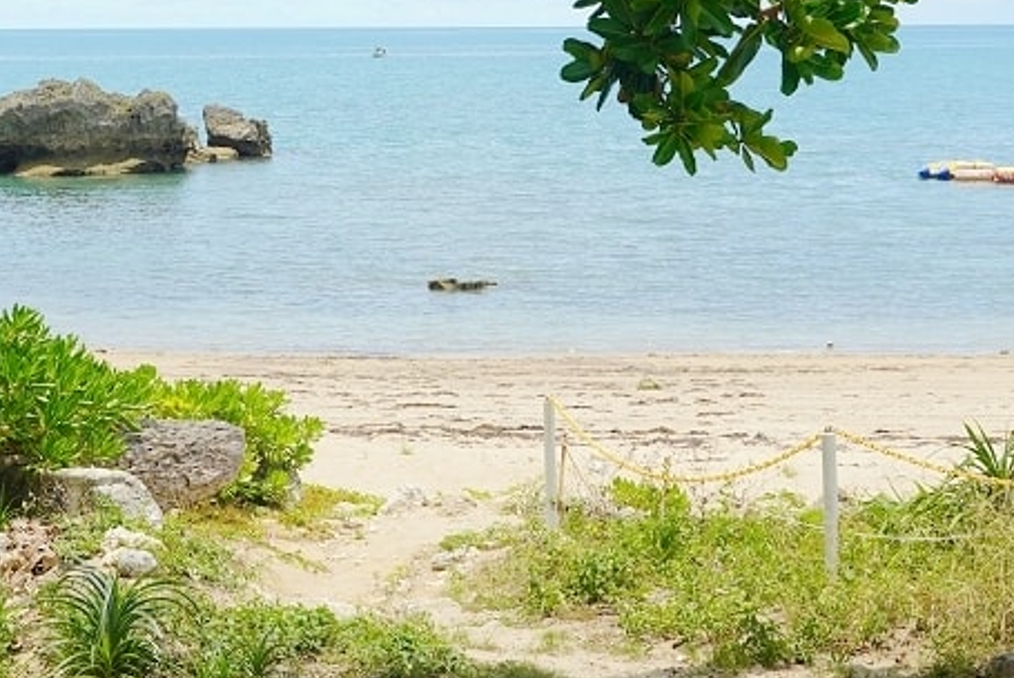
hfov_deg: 25.6
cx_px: 422
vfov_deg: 16.8
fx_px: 2226
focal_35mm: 79
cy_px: -69
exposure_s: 1/125
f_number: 8
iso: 100
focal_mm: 30
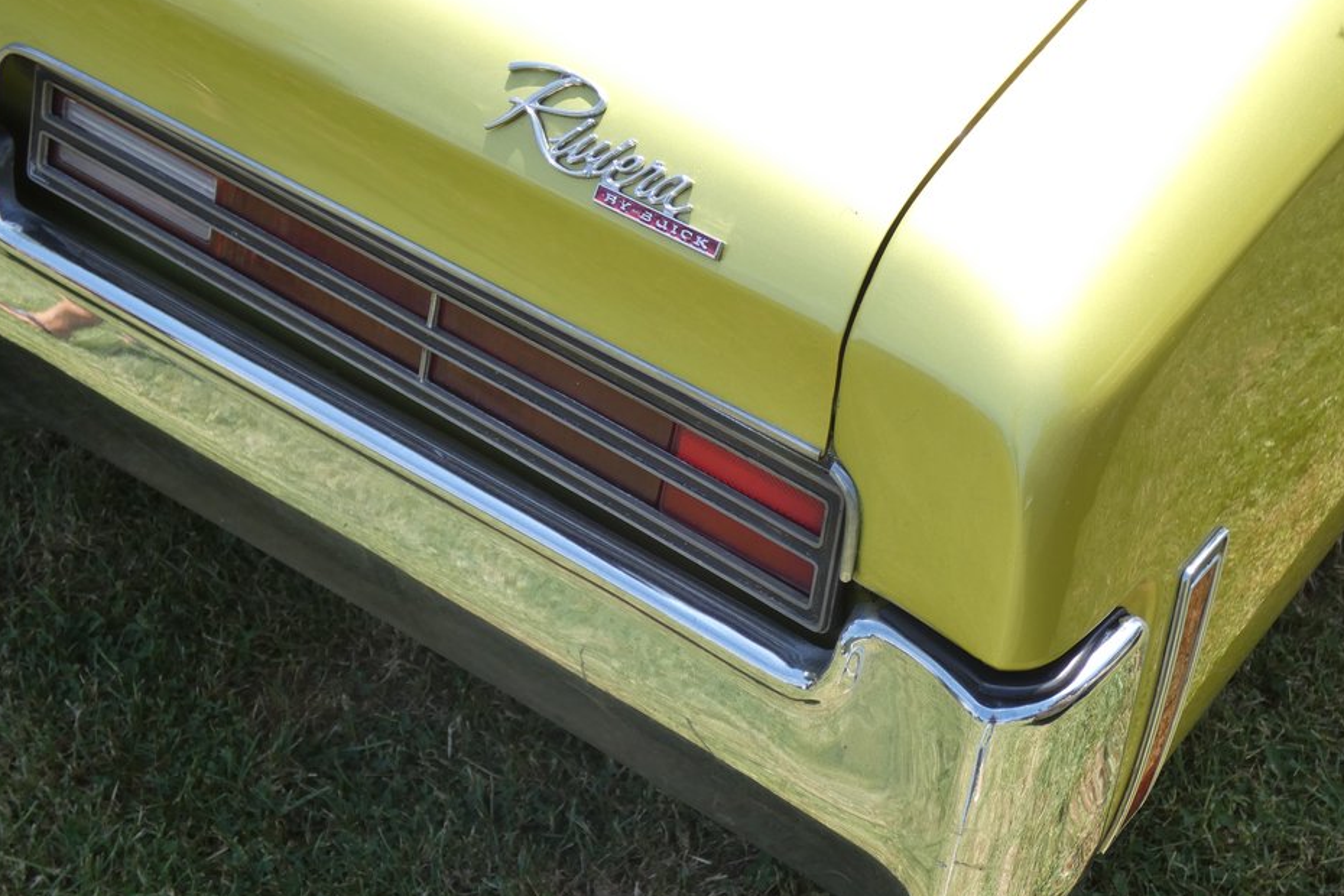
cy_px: 452
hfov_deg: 31.9
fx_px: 2352
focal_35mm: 63
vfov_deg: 21.6
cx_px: 725
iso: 80
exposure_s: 1/250
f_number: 4
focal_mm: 9.9
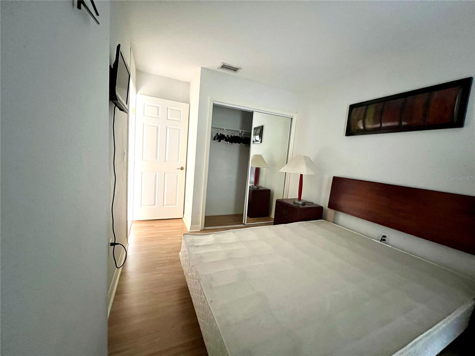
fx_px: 178
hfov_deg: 106.2
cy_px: 178
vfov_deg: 89.9
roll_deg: -4.3
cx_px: 238
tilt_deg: -6.2
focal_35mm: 13
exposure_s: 1/56
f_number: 1.8
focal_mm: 1.57
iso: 1000
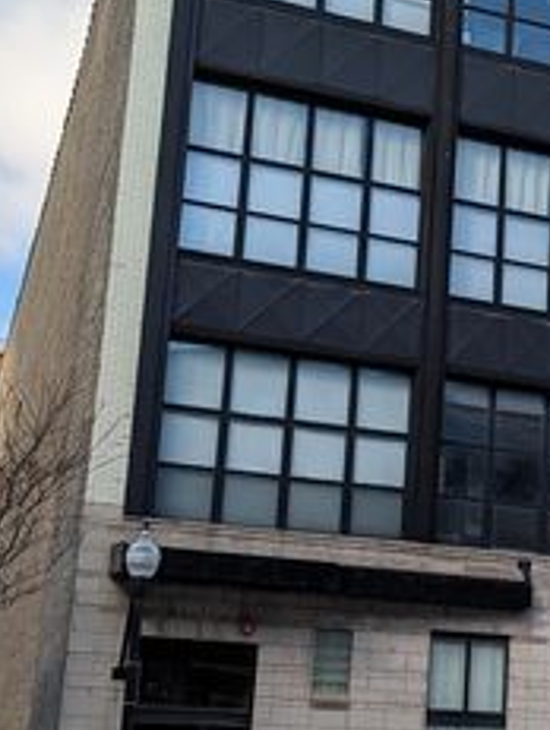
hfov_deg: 20.8
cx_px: 528
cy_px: 442
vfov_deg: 28.0
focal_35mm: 69
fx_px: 1458
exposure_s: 1/1348
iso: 46
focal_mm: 6.81
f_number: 1.85
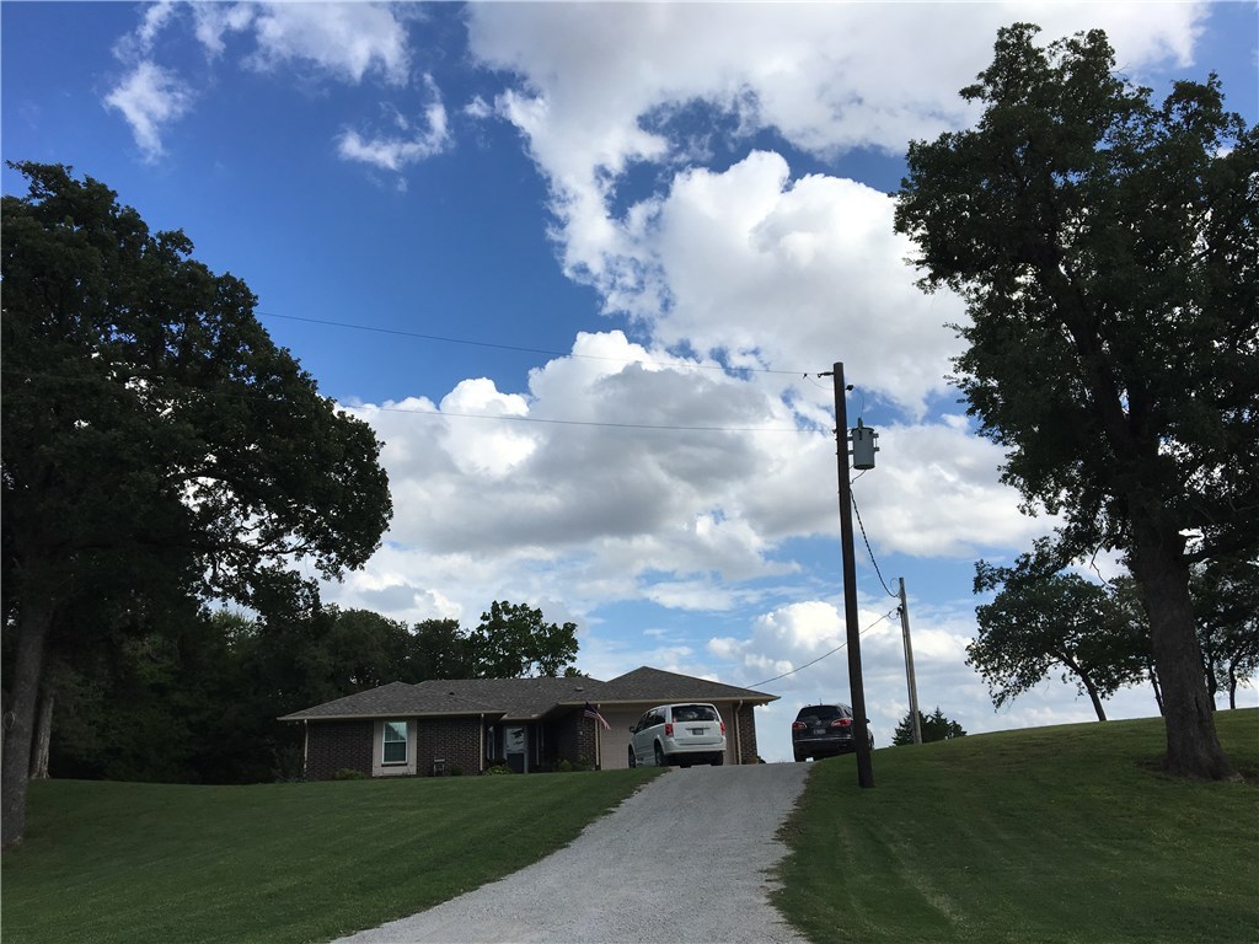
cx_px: 630
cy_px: 472
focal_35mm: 29
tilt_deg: +18.1
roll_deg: +2.3
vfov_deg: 48.2
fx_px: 1055
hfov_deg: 61.7
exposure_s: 1/1923
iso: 25
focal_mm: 4.15
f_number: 2.2
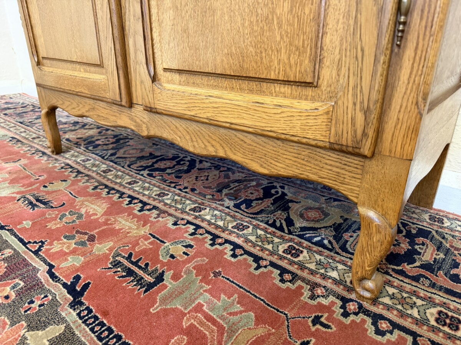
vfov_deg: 56.8
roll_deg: -0.7
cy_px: 172
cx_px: 230
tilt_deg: -22.1
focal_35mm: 24
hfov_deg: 71.6
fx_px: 320
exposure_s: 1/50
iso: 320
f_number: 1.78
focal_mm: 6.76
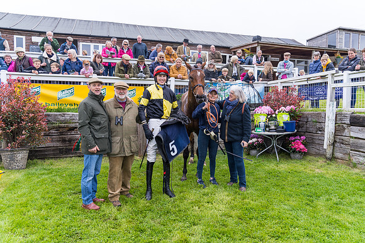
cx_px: 182
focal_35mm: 26
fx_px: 264
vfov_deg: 49.6
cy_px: 122
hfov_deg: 69.4
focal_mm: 26
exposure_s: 1/400
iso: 250
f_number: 5
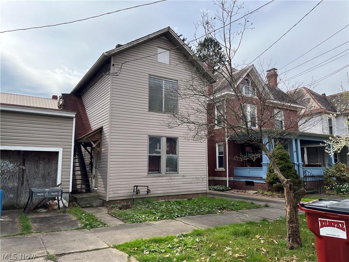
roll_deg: -0.2
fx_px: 262
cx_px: 174
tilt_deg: +8.3
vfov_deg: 53.1
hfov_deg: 67.3
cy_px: 131
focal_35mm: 26
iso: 50
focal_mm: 5.1
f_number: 1.6
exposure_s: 1/1923
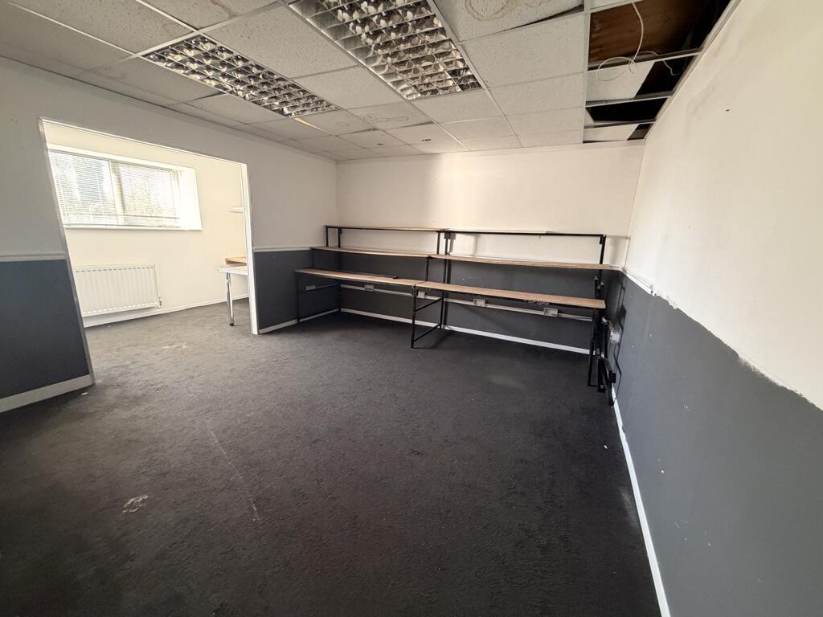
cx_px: 412
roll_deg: -3.0
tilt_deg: -11.9
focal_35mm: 14
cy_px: 308
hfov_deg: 102.1
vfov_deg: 85.7
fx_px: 333
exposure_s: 1/60
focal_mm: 2.22
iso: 400
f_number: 2.2
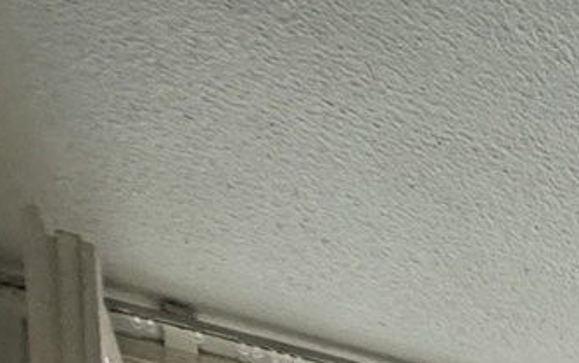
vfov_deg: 9.8
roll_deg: -0.4
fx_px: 1342
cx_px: 1042
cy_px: 1213
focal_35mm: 85
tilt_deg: -4.1
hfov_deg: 18.8
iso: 500
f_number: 2.2
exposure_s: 1/100
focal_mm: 2.22
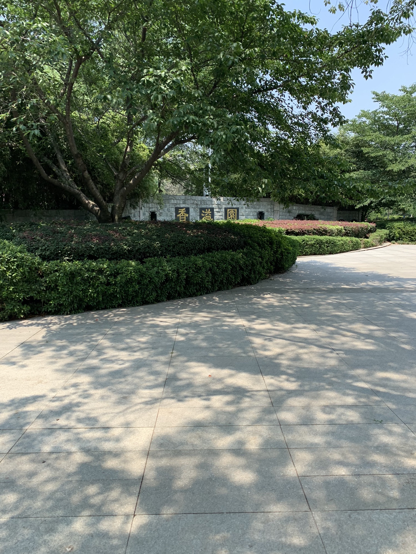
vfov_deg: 67.3
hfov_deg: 53.1
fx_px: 417
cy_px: 277
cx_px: 208
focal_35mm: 26
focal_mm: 4.25
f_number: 1.8
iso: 25
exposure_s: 1/822
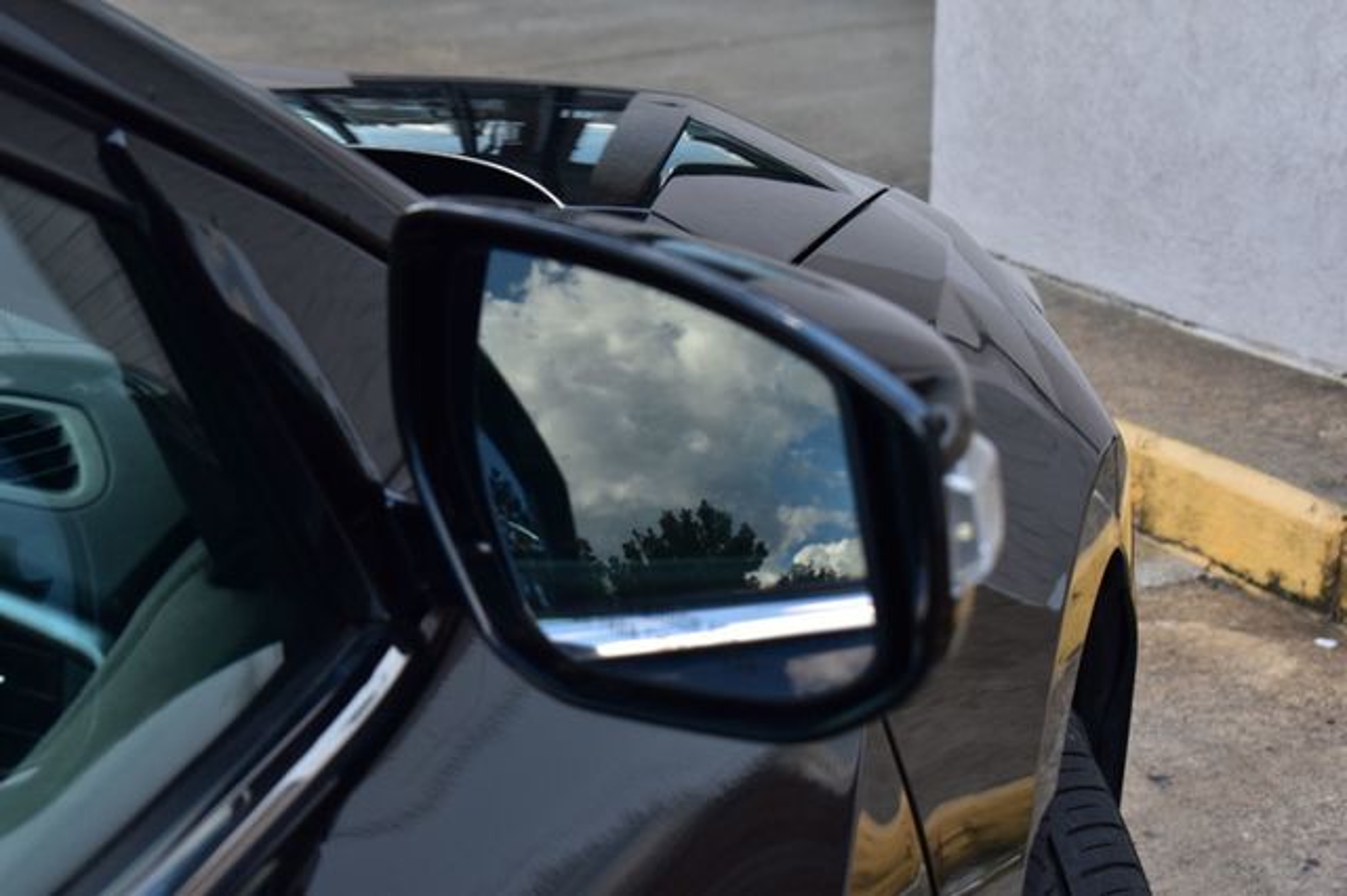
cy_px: 448
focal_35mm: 82
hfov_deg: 24.6
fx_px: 3085
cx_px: 674
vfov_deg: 16.5
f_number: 9
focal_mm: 55
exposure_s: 1/160
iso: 400
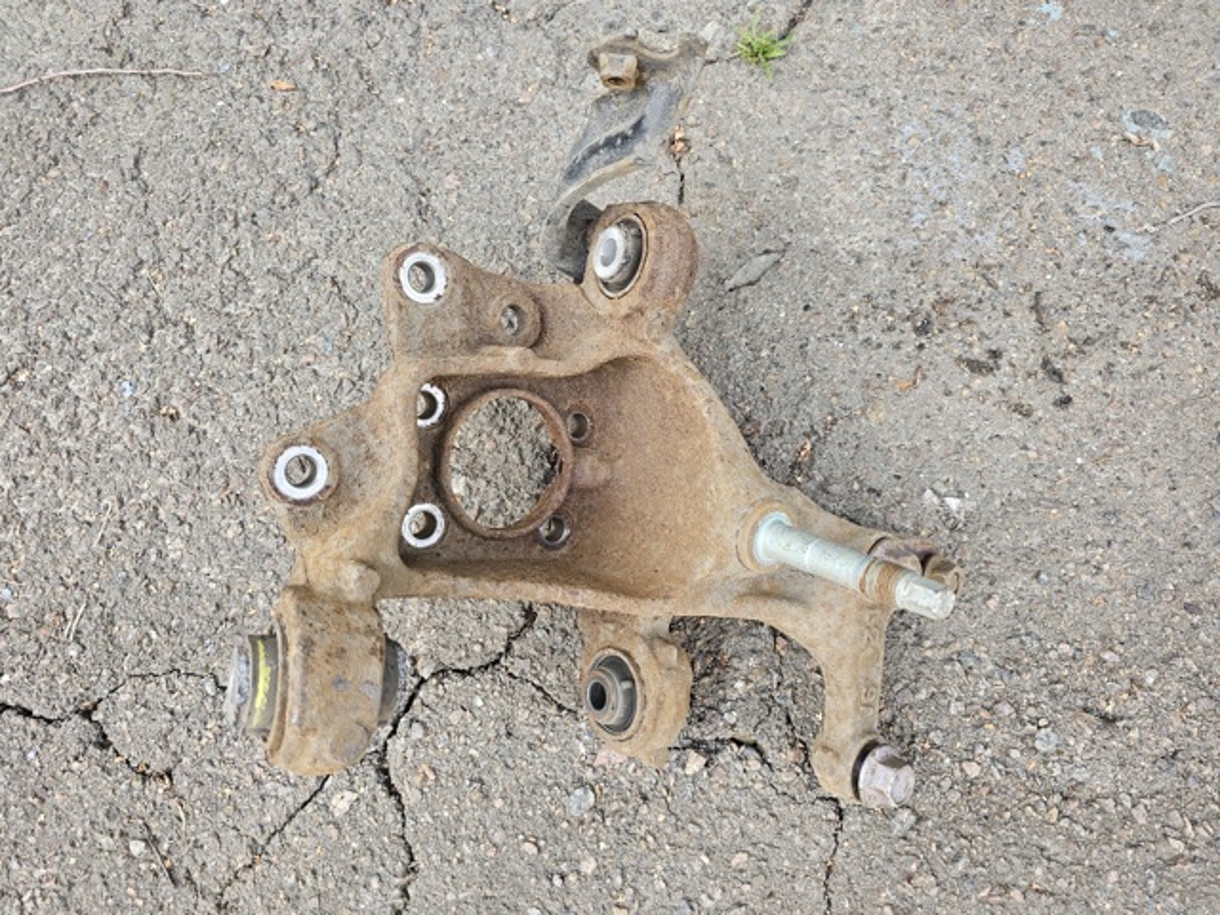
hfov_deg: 73.9
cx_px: 610
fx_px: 811
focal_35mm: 23
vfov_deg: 58.9
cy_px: 458
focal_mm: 6.3
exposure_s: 1/180
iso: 50
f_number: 1.7
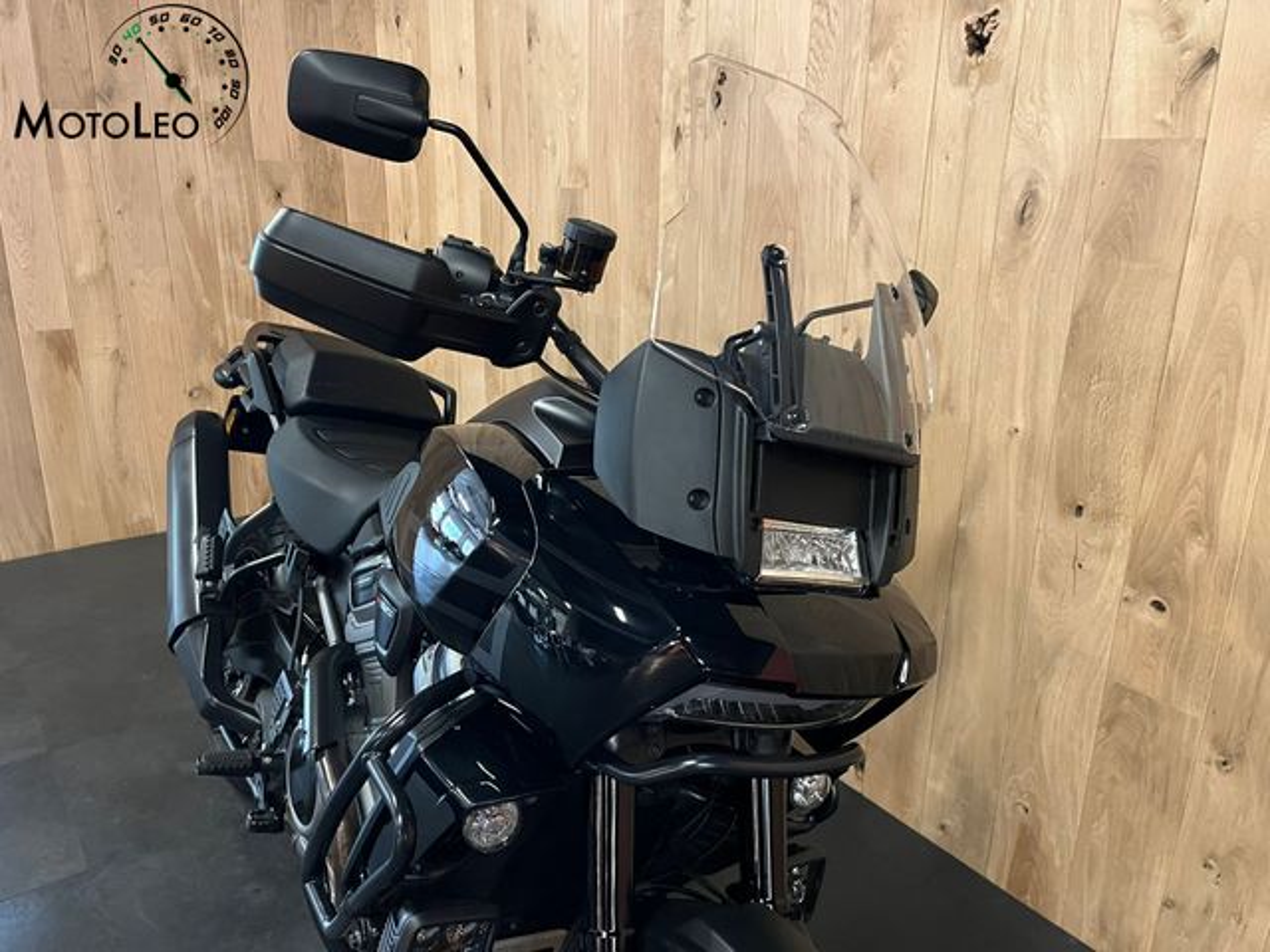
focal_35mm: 26
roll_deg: -1.5
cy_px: 476
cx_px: 635
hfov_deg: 67.3
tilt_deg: -18.0
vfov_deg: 53.1
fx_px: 954
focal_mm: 5.1
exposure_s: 1/33
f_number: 1.6
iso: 640
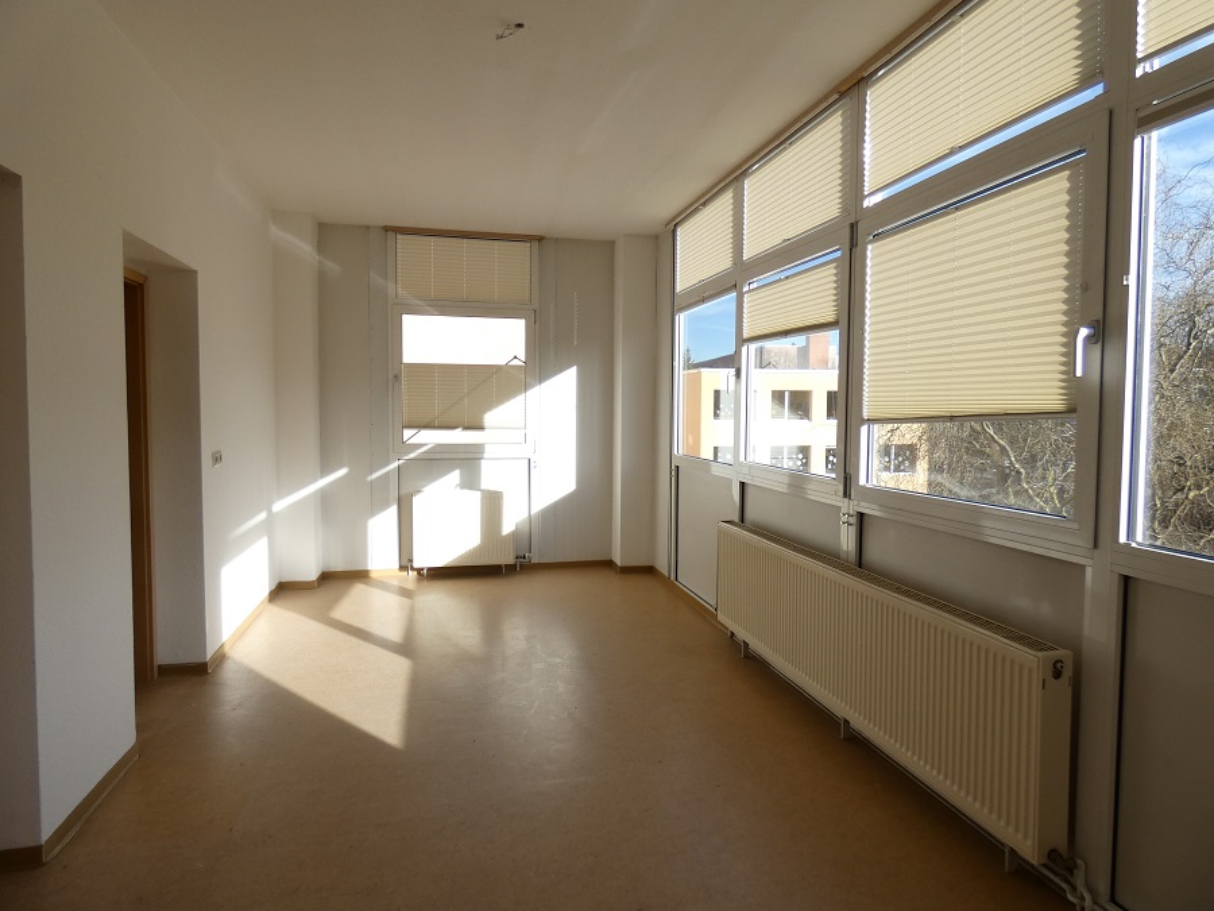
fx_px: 701
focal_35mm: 20
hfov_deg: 81.7
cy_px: 456
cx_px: 607
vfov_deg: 66.0
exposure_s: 1/500
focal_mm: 3.6
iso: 80
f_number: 2.8
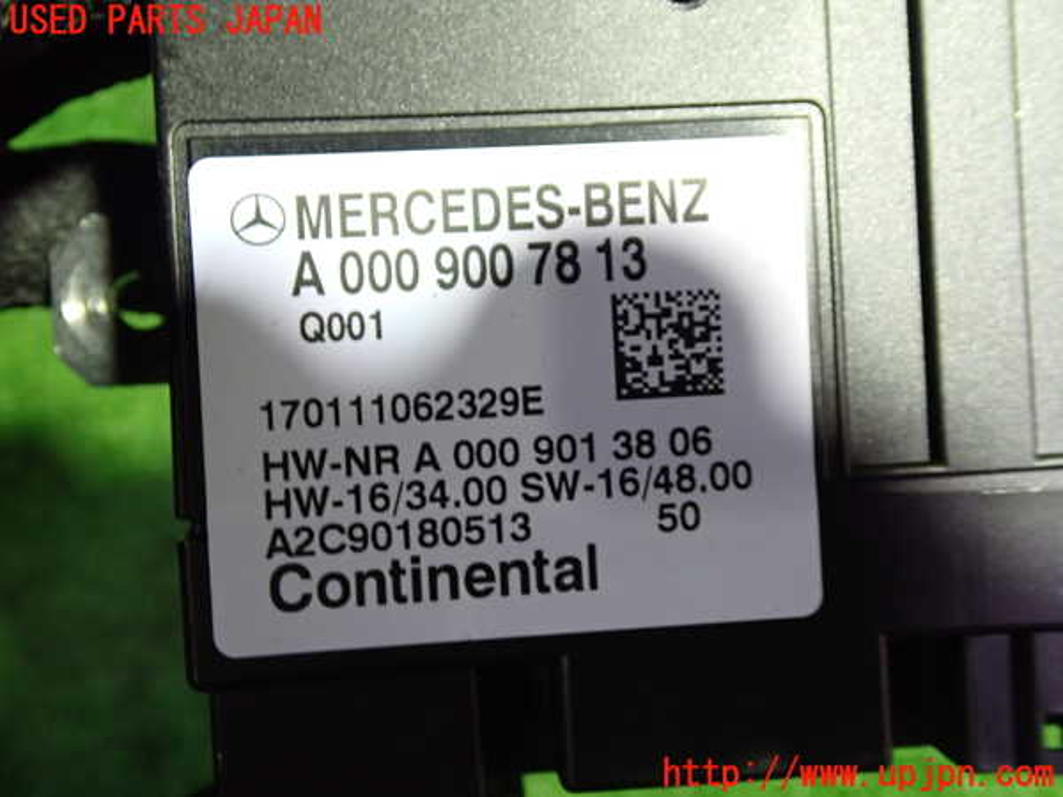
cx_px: 532
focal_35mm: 36
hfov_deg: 51.4
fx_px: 1106
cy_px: 398
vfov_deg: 39.7
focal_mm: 6.37
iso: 500
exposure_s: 1/40
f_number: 2.5
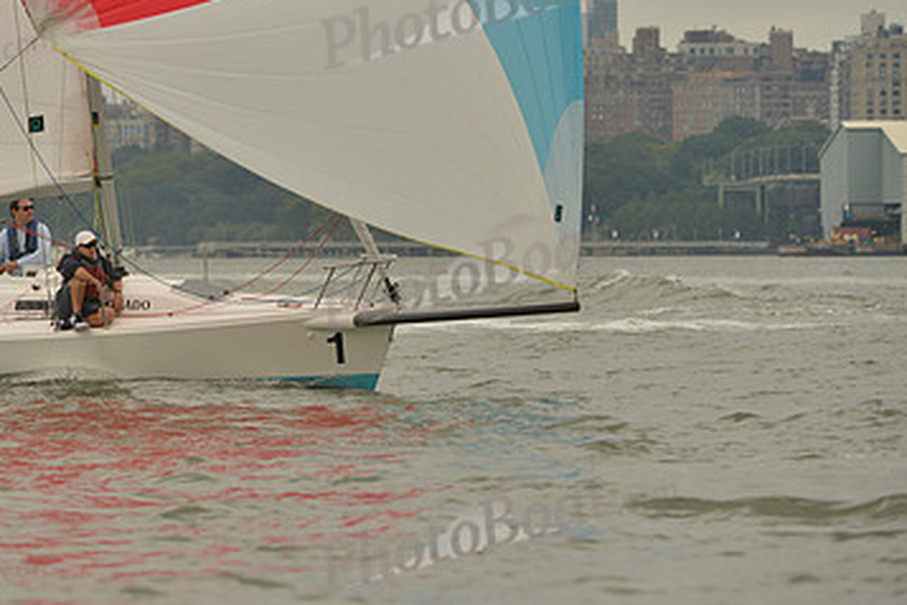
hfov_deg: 5.8
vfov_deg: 3.8
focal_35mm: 357
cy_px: 172
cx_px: 191
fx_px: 8994
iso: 400
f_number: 6.3
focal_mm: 220
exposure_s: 1/1250
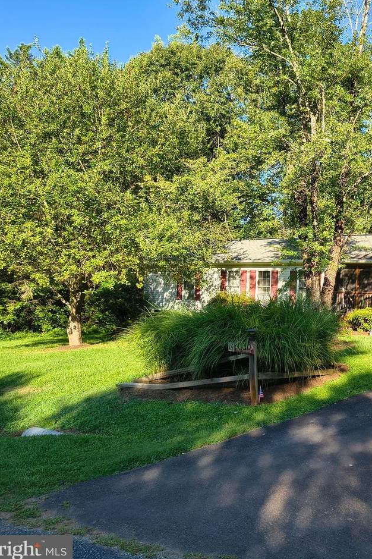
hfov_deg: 35.6
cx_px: 360
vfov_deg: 55.8
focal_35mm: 34
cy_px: 280
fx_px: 527
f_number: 1.8
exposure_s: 1/732
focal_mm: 5.56
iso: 101
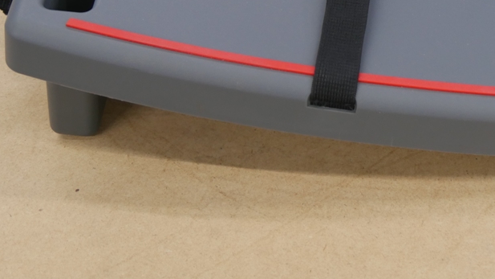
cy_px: -22
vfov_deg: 12.7
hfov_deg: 22.5
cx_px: 369
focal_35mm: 94
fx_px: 1234
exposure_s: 1/60
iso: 640
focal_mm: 26
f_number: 4.2
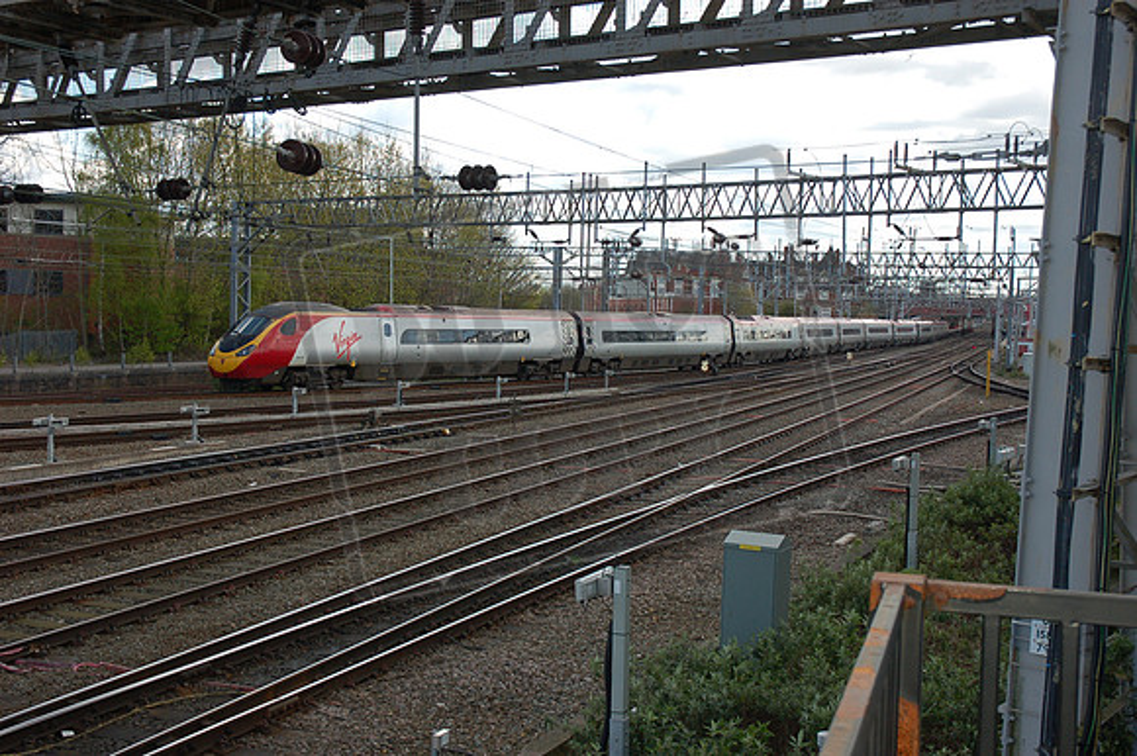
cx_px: 568
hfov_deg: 45.0
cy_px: 378
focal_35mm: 44
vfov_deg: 30.8
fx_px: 1373
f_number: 5.6
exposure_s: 1/500
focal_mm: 29
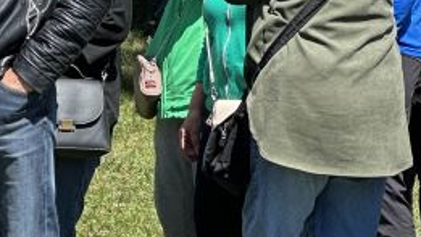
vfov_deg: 3.9
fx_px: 3450
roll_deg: -0.8
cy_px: 3
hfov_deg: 6.9
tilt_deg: -2.3
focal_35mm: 309
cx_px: -79
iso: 32
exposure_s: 1/315
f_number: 2.8
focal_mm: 9
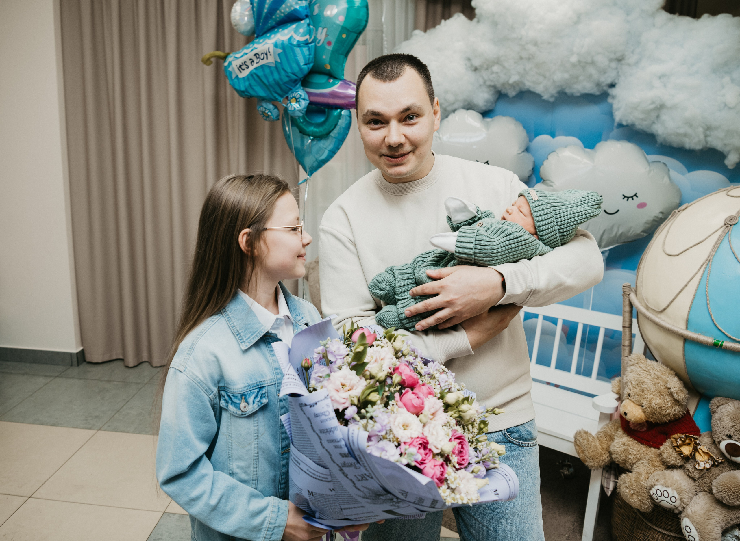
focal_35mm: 27
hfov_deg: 65.7
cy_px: 267
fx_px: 571
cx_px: 329
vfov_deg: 50.8
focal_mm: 24
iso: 200
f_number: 4
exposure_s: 1/160
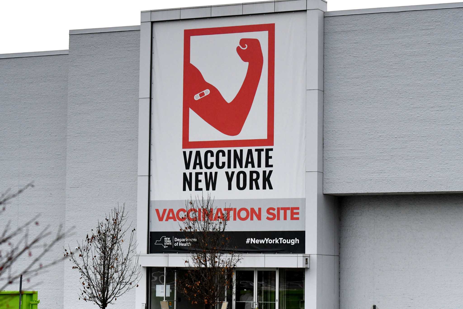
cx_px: 232
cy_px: 154
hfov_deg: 19.5
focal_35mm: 105
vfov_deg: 13.0
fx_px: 1350
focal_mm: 70
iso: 2500
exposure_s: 1/8000
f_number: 6.3
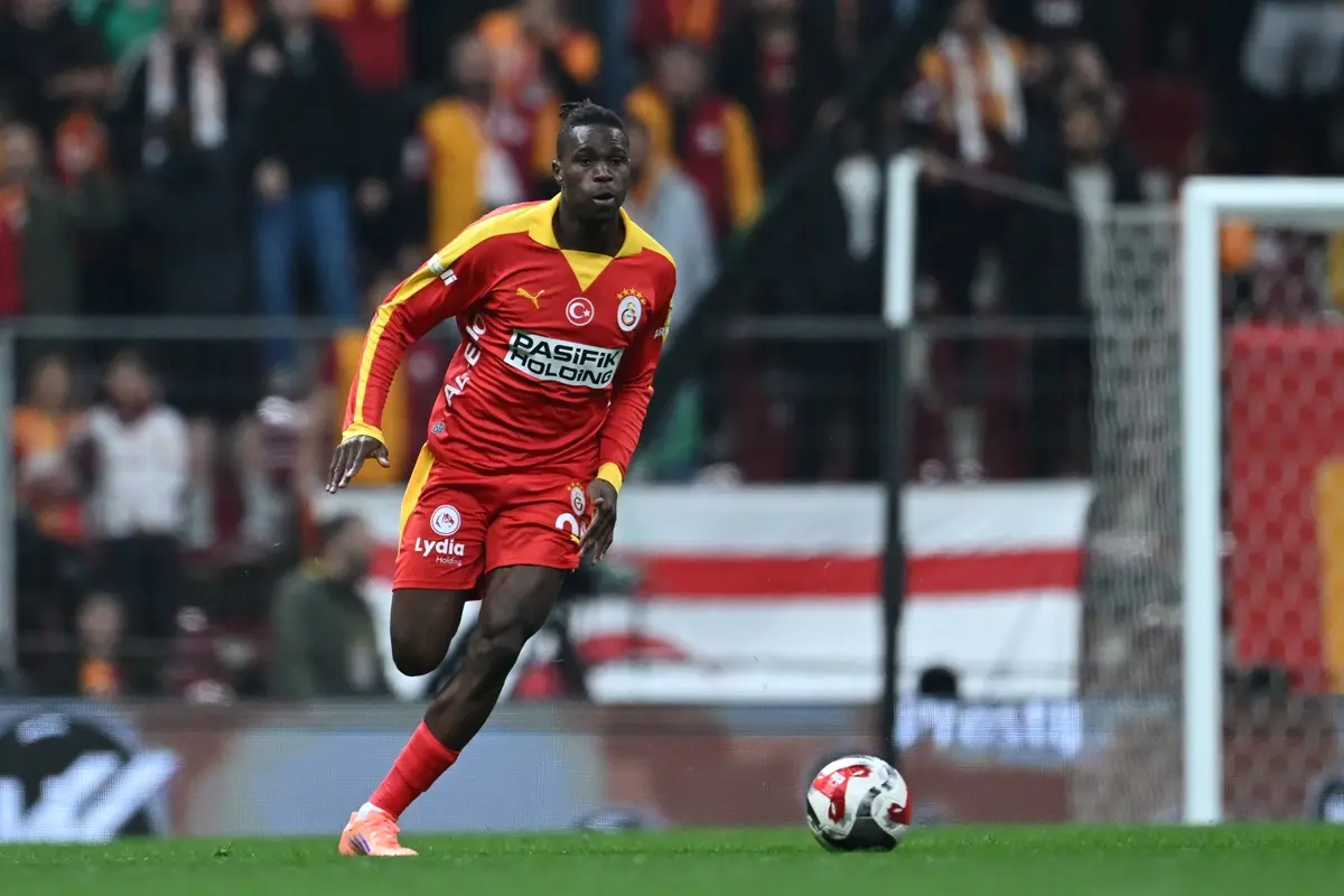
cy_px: 448
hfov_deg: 5.2
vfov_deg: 3.4
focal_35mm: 400
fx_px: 14932
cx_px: 672
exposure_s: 1/2500
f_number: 2.8
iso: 3200
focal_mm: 400
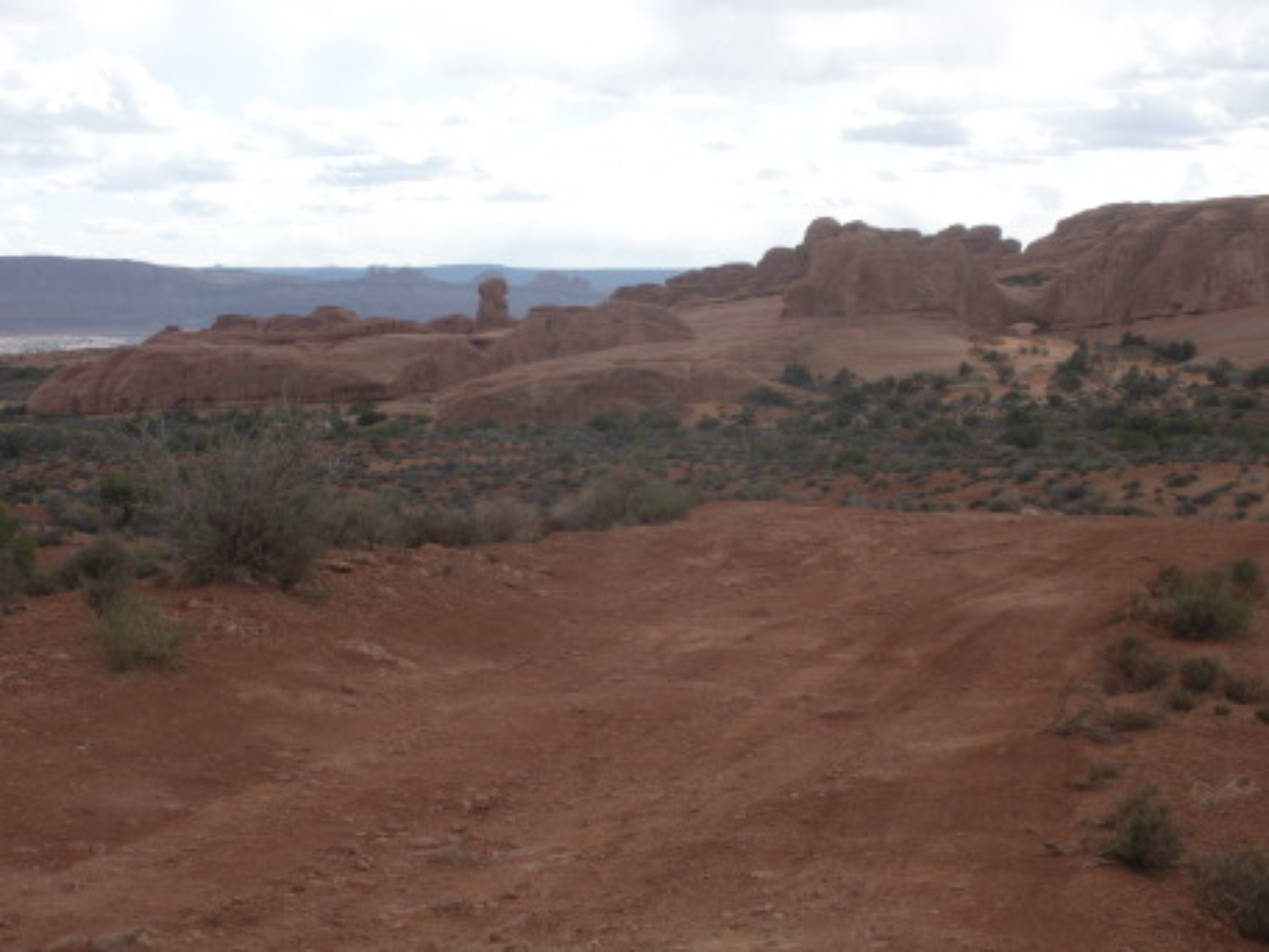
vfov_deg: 22.9
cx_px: 634
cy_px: 476
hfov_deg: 30.3
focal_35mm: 64
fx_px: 2346
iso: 64
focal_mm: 11.2
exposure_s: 1/338
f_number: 4.6
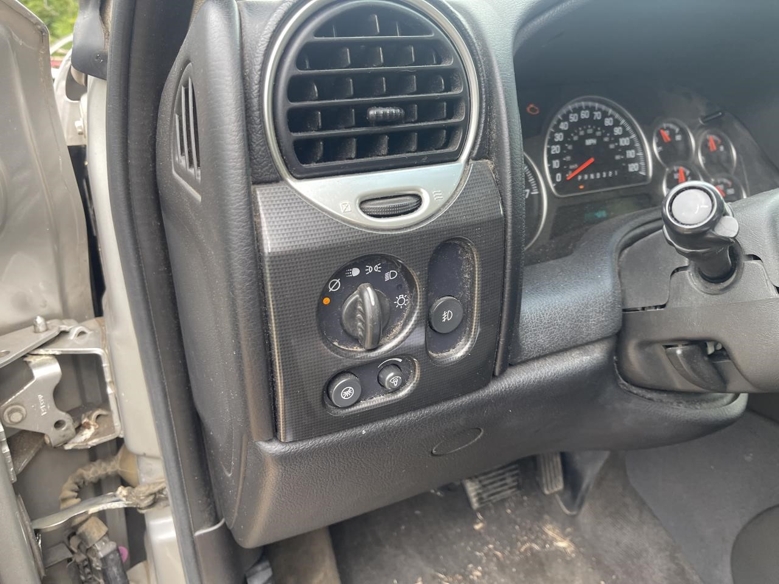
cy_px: 292
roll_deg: +0.7
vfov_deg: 54.9
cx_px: 390
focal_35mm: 25
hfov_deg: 69.4
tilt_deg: -18.8
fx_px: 563
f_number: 1.6
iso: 100
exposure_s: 1/121
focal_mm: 5.1
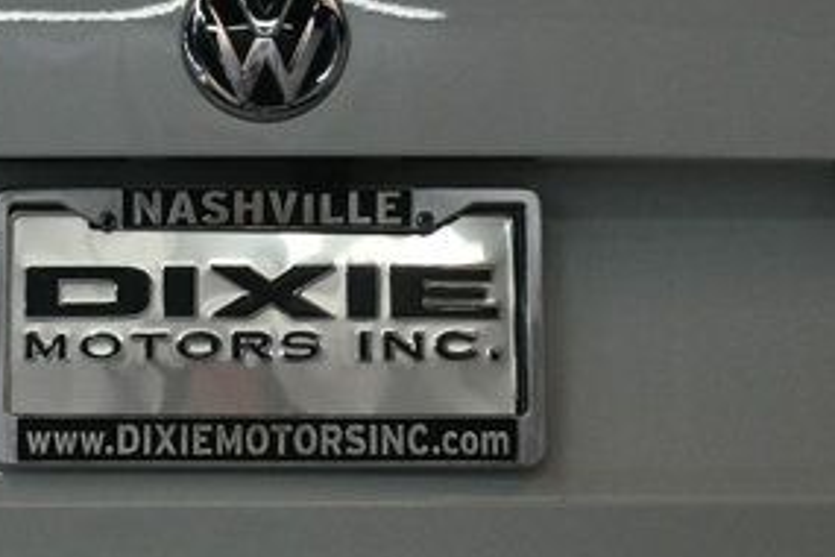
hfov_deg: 14.6
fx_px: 3247
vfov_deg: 9.8
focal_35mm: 140
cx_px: 237
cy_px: 384
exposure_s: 1/250
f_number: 3.8
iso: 800
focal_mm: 26
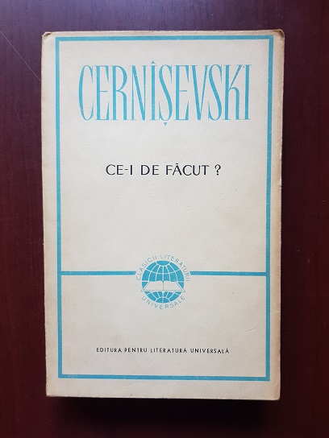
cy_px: 219
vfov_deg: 67.3
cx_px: 164
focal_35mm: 26
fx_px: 329
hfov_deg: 53.1
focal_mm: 4.3
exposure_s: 1/21
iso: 200
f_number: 1.7
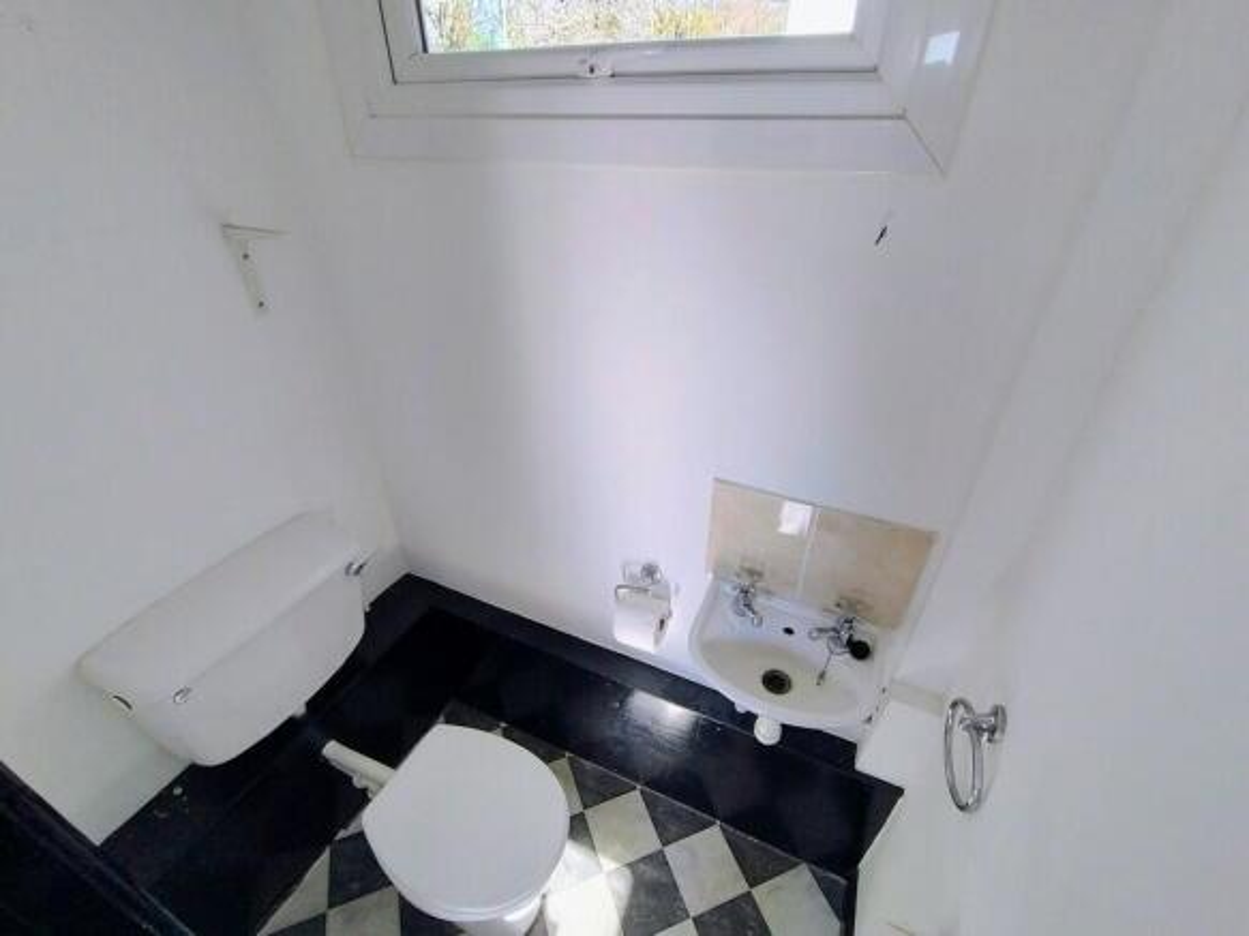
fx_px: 577
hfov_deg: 94.5
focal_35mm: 16
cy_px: 468
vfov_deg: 78.1
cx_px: 624
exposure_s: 1/104
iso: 100
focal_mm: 1.66
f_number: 2.2
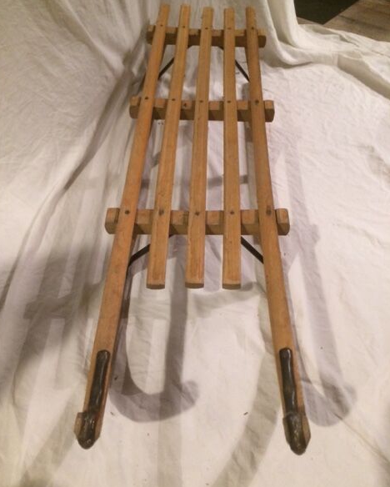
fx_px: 447
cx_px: 192
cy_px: 252
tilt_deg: -51.1
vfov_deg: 57.1
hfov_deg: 47.2
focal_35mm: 31
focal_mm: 4.15
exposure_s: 1/20
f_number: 2.2
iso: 320
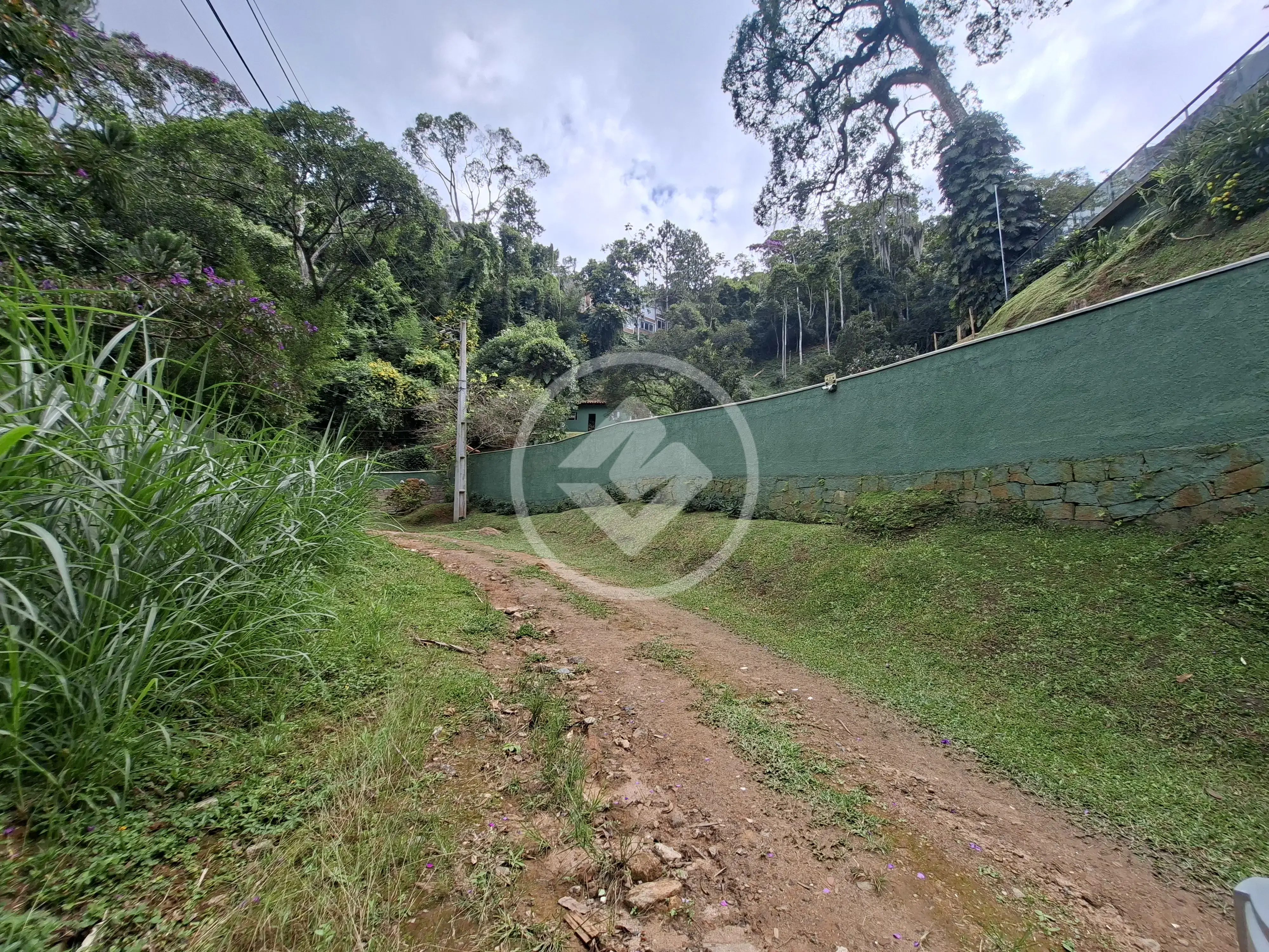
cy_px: 476
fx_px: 477
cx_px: 634
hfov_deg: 106.2
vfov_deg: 89.9
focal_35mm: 13
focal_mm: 1.74
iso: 40
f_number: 2.2
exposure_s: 1/380
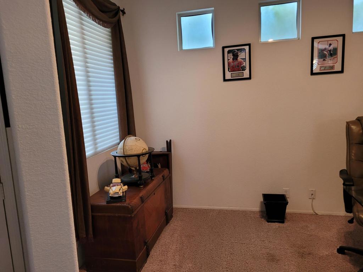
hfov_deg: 67.3
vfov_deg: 53.1
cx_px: 182
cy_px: 136
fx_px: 273
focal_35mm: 26
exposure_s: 1/40
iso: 200
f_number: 1.8
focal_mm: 5.4
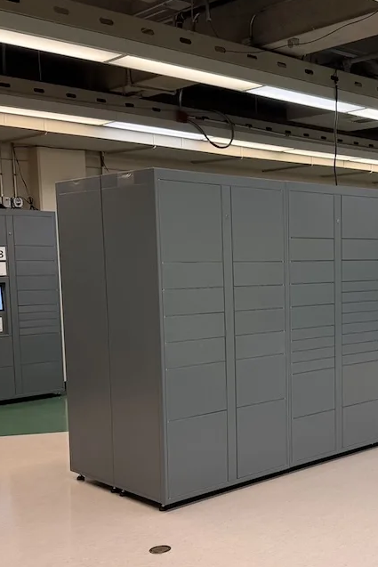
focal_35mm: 47
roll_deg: +0.8
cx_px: 322
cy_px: 345
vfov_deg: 41.7
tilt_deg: -7.0
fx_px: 740
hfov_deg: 27.9
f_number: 1.78
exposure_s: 1/122
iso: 200
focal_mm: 6.76
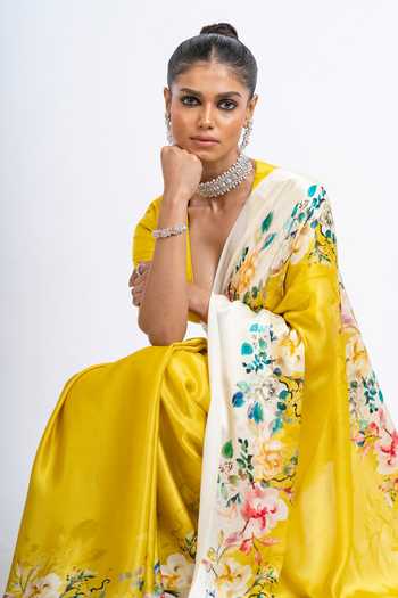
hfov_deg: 16.1
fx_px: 1409
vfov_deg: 23.9
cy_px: 299
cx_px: 199
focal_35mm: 85
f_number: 13
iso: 200
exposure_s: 1/160
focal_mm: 85
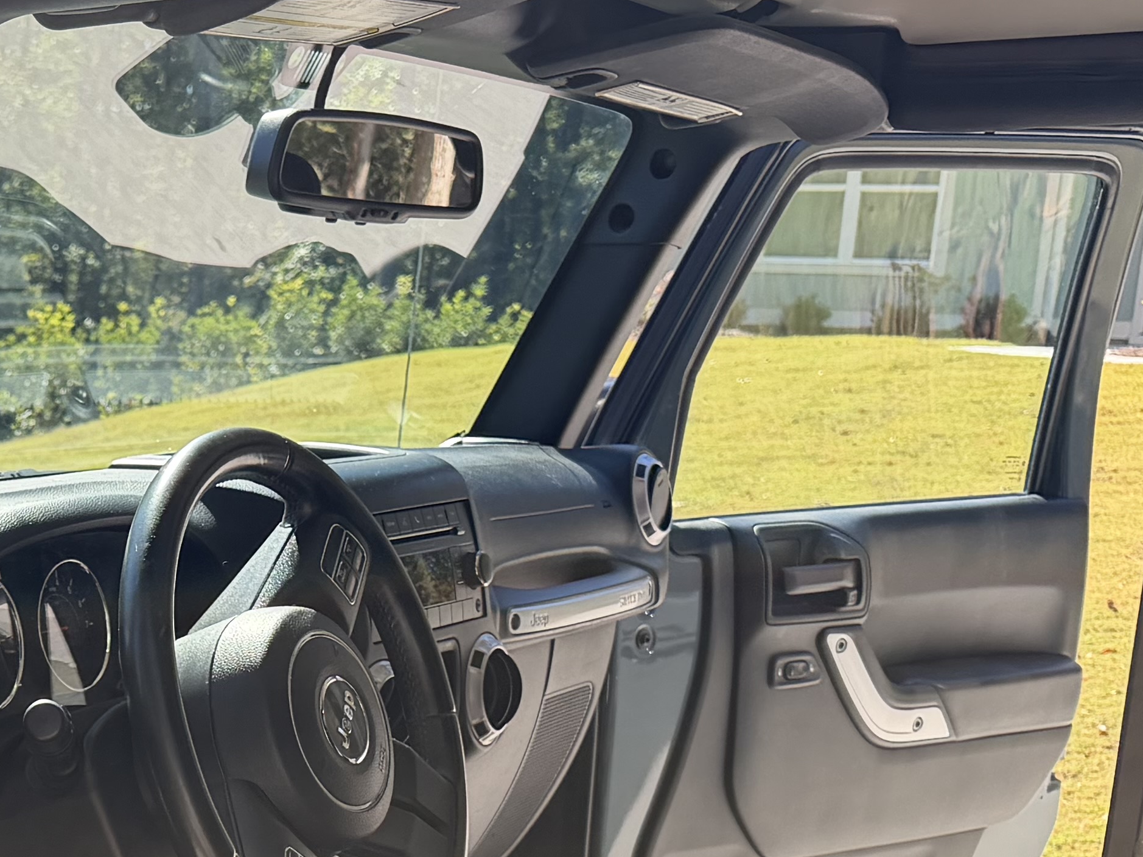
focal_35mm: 73
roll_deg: -2.9
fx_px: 2410
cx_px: -116
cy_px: 863
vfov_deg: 19.6
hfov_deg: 24.8
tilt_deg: -11.4
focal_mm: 6.76
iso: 100
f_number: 1.78
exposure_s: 1/1106
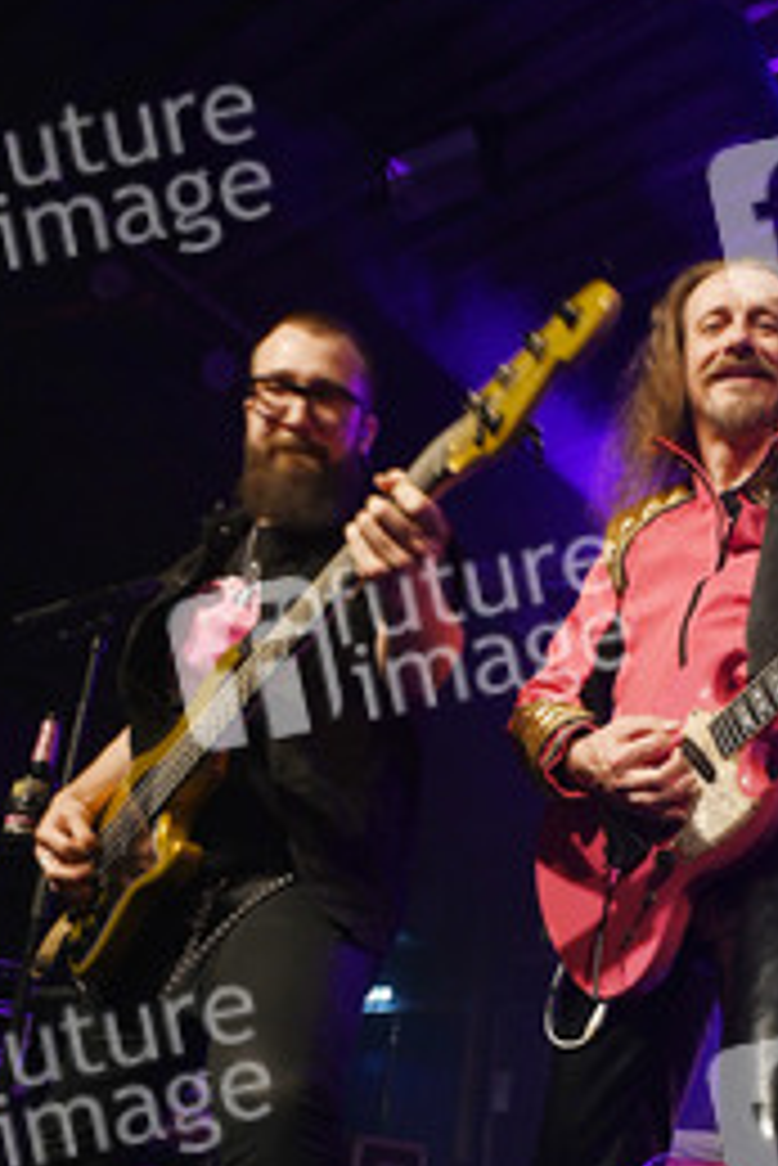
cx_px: 531
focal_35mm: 37
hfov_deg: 35.6
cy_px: 869
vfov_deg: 49.8
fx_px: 1198
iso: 2000
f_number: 6.3
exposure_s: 1/60
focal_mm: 24
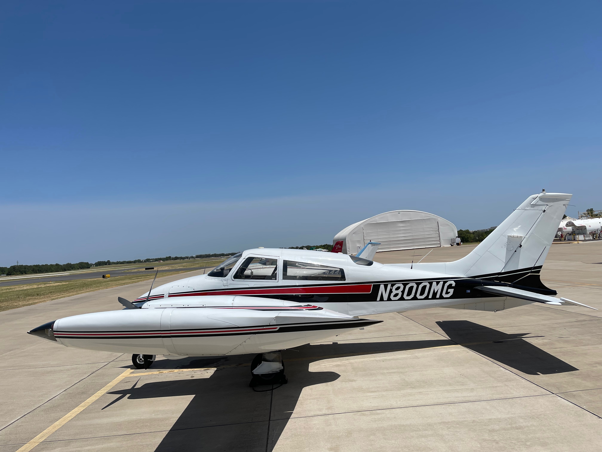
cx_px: 301
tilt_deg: +3.9
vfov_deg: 53.1
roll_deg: +5.5
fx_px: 452
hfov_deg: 67.3
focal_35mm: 26
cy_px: 226
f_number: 1.6
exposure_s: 1/7937
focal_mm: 5.1
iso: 32
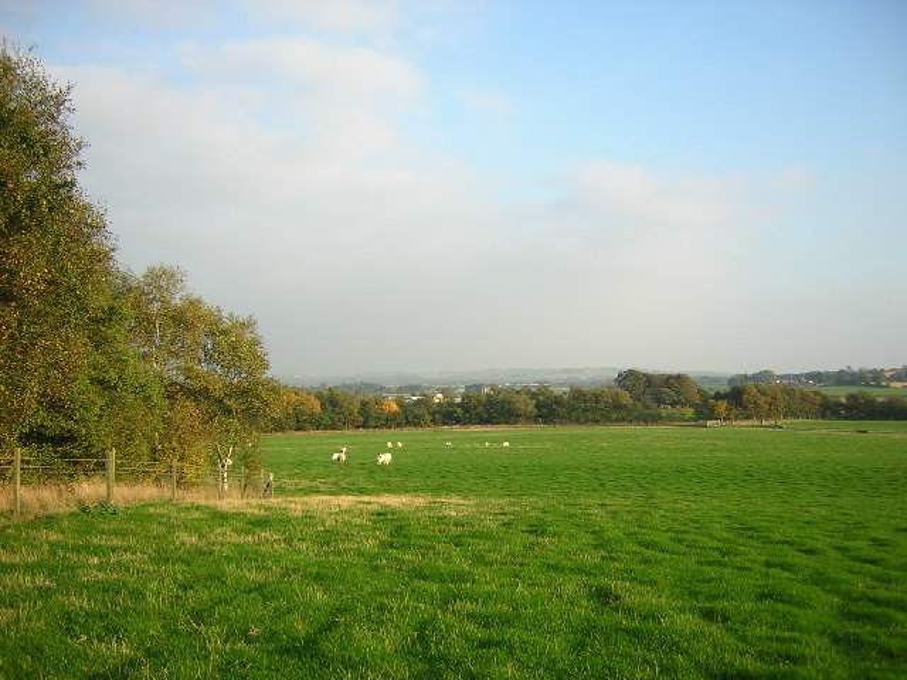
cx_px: 454
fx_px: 943
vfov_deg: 39.7
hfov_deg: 51.4
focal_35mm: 36
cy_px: 340
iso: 100
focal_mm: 4.7
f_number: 2.6
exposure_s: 1/399
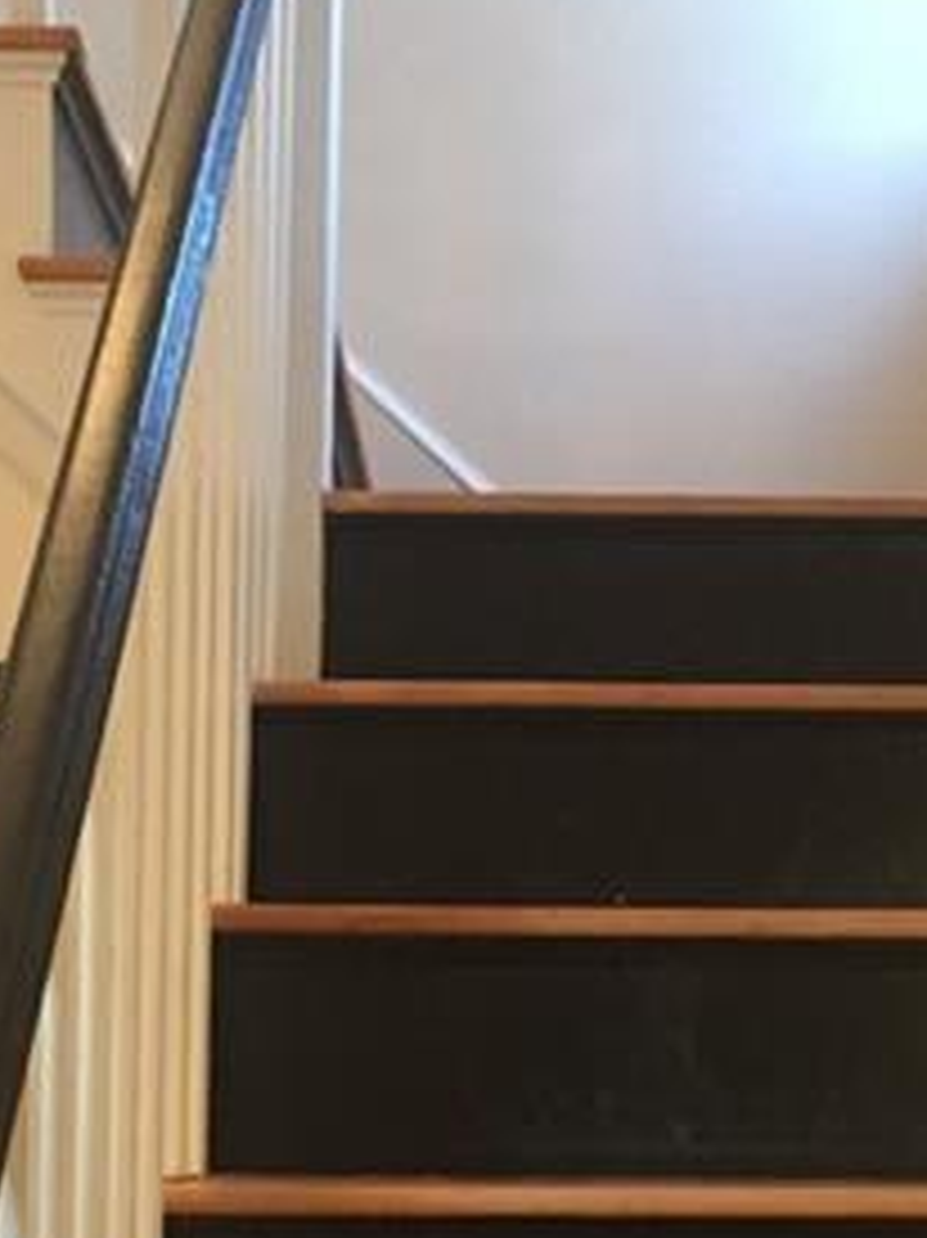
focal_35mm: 81
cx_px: 522
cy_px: 1161
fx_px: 2894
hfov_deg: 18.2
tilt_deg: +1.2
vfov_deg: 23.4
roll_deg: -1.2
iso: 250
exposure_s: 1/20
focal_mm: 4.15
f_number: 2.2
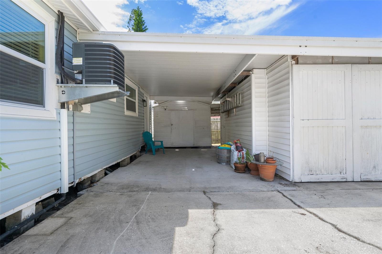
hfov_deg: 93.3
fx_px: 180
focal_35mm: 17
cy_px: 127
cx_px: 191
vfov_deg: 70.4
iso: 320
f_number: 8
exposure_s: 1/200
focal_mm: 17
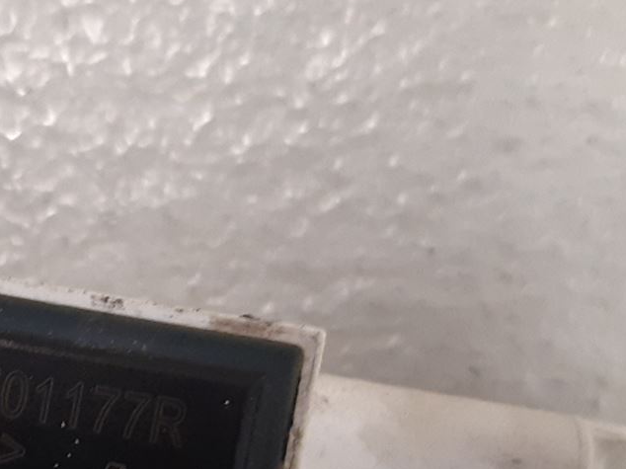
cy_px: 458
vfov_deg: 17.2
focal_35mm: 84
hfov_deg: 21.9
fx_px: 1518
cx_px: -81
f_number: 1.7
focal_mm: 3.93
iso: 250
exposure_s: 1/25
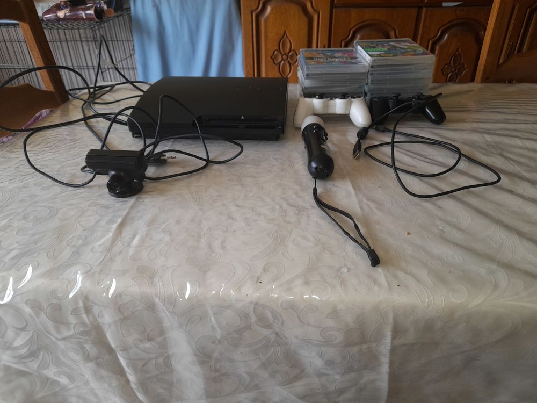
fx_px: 388
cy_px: 202
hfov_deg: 69.4
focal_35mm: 25
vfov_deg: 54.9
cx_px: 268
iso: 32
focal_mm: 4.6
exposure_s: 1/60
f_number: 2
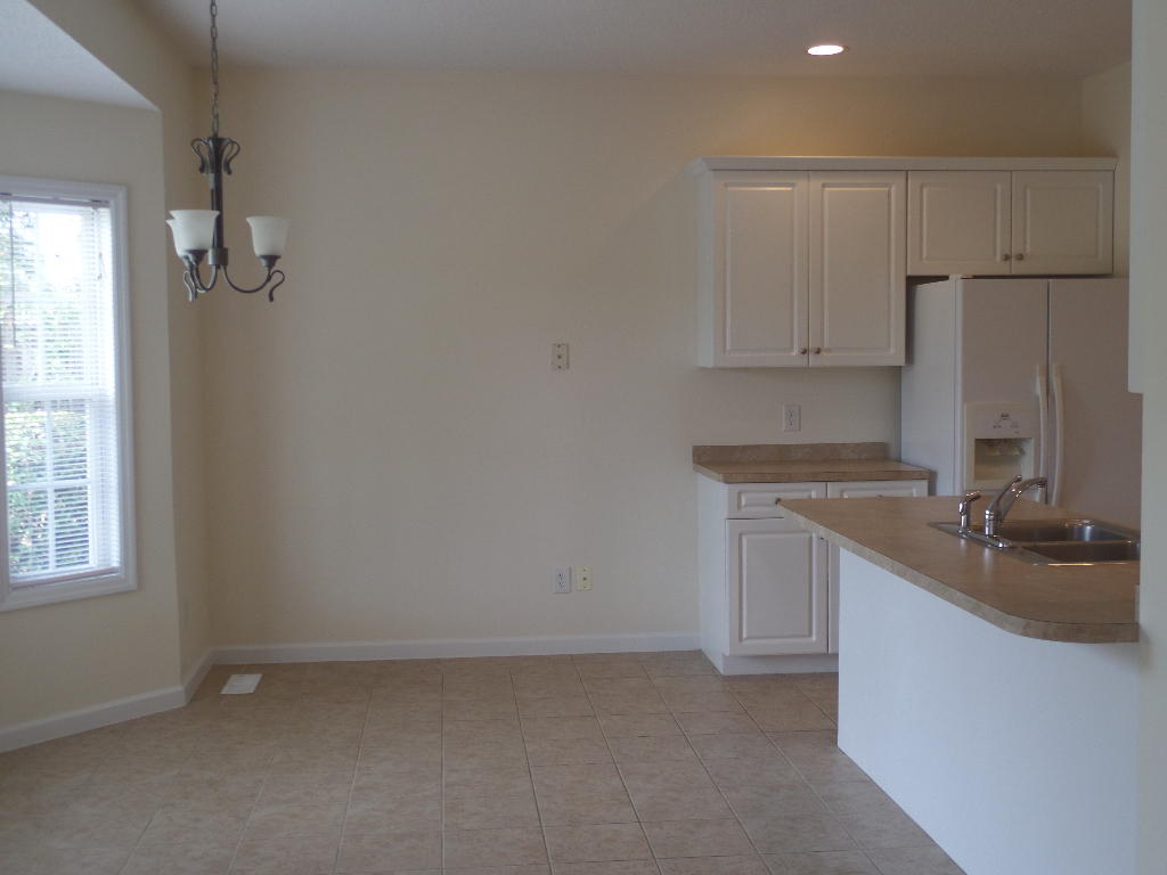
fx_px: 1382
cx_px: 584
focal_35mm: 41
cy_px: 438
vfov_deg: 35.1
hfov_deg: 45.8
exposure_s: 1/45
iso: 120
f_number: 3.6
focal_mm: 6.8
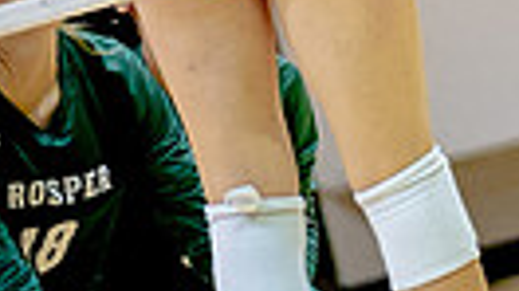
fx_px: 13778
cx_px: 979
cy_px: -647
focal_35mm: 1002
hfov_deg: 2.2
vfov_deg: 1.2
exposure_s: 1/1500
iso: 4000
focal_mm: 162
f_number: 2.8
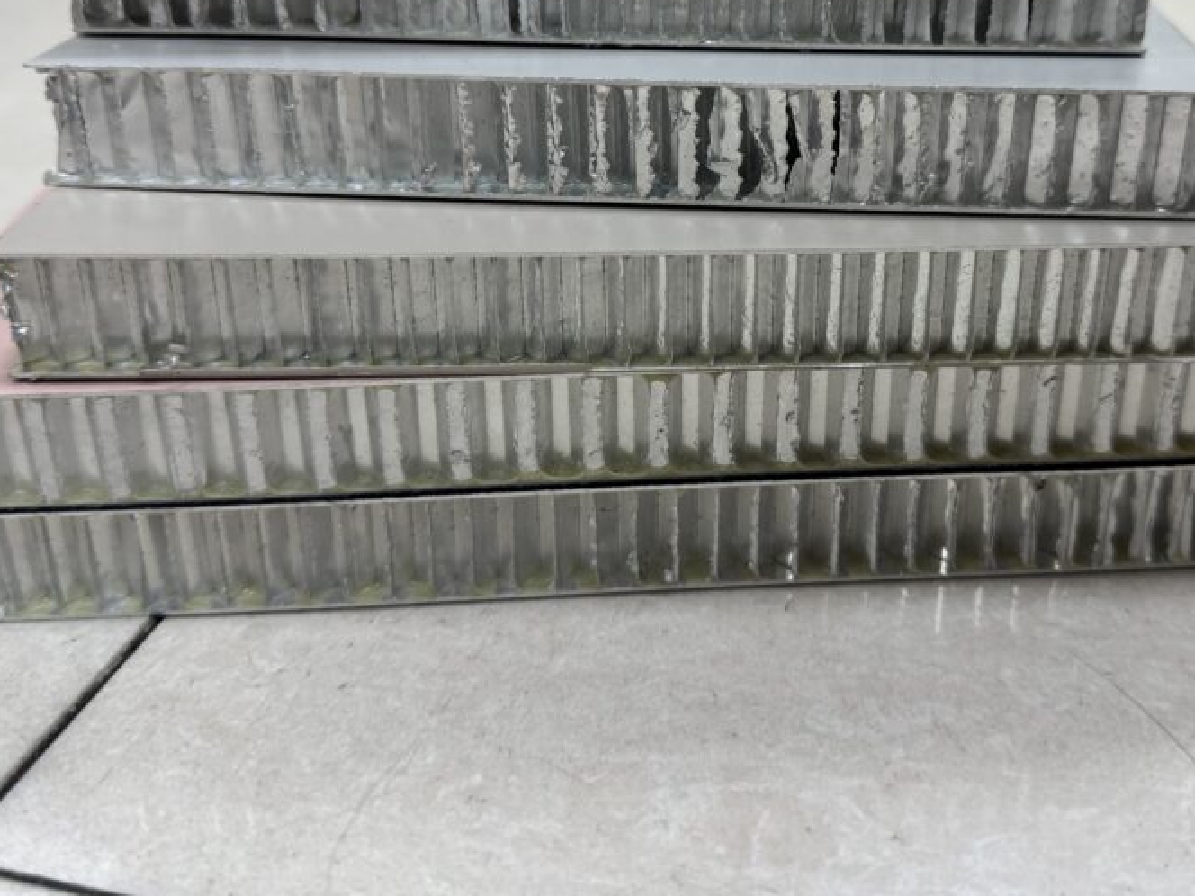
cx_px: 713
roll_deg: +0.6
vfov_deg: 38.0
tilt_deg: -23.1
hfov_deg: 49.8
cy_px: 263
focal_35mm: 37
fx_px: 1277
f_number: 1.78
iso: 125
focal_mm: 6.76
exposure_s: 1/100
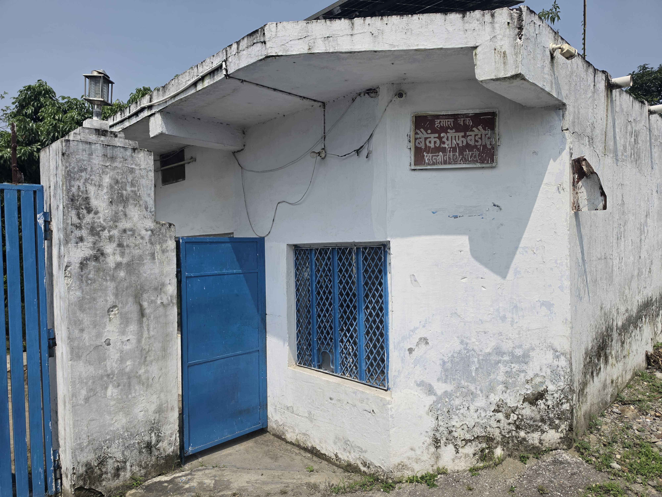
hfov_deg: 73.9
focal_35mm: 23
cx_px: 331
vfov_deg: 58.9
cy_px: 248
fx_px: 440
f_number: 1.4
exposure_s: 1/7939
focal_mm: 6.5
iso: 40
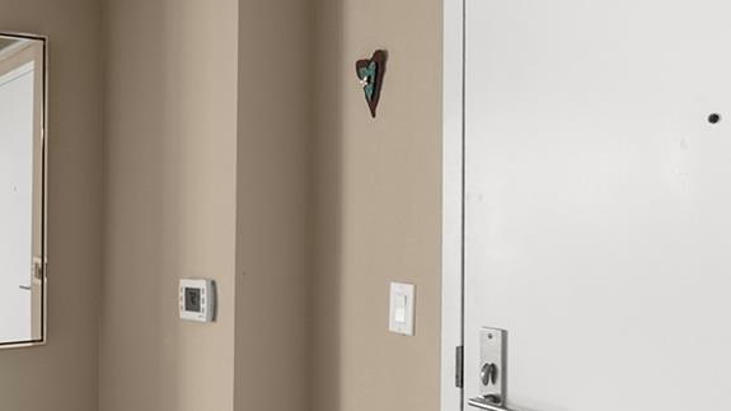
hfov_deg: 52.8
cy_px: 344
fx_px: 678
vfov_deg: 32.5
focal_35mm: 35
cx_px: 141
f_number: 8
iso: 400
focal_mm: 12
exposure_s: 1/40
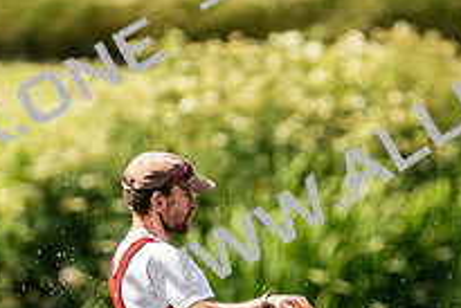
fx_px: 21797
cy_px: 318
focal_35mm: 1701
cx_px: 403
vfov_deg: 0.8
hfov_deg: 1.2
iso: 320
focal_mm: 600
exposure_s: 1/2000
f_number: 6.3
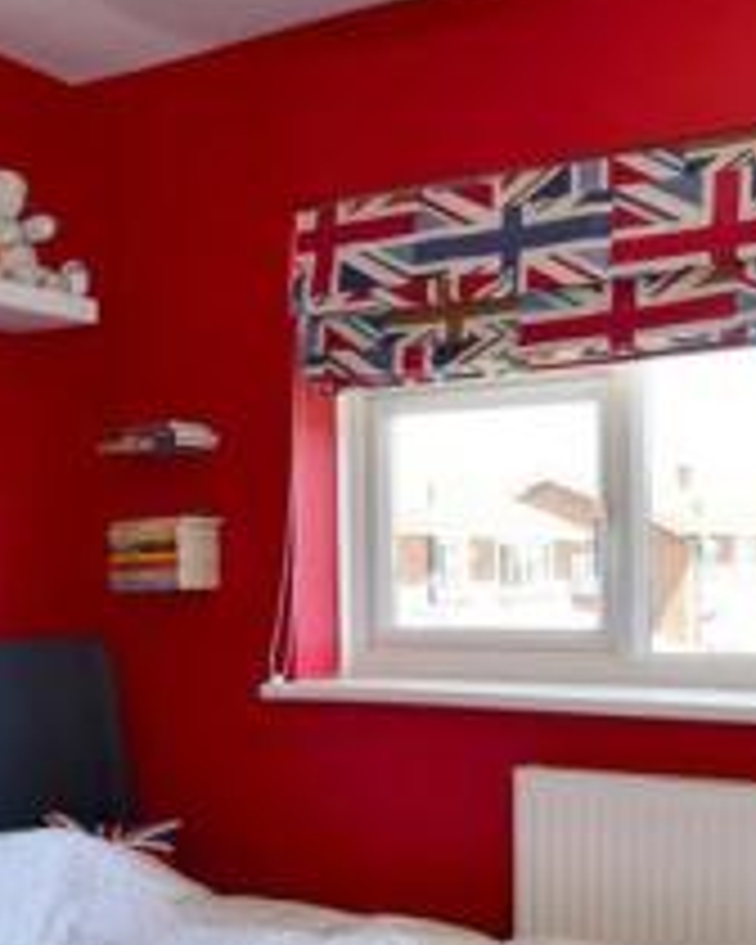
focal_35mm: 44
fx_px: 1231
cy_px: 592
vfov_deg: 41.7
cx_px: 500
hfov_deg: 33.9
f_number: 11
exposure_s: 1/60
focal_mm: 10
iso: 400
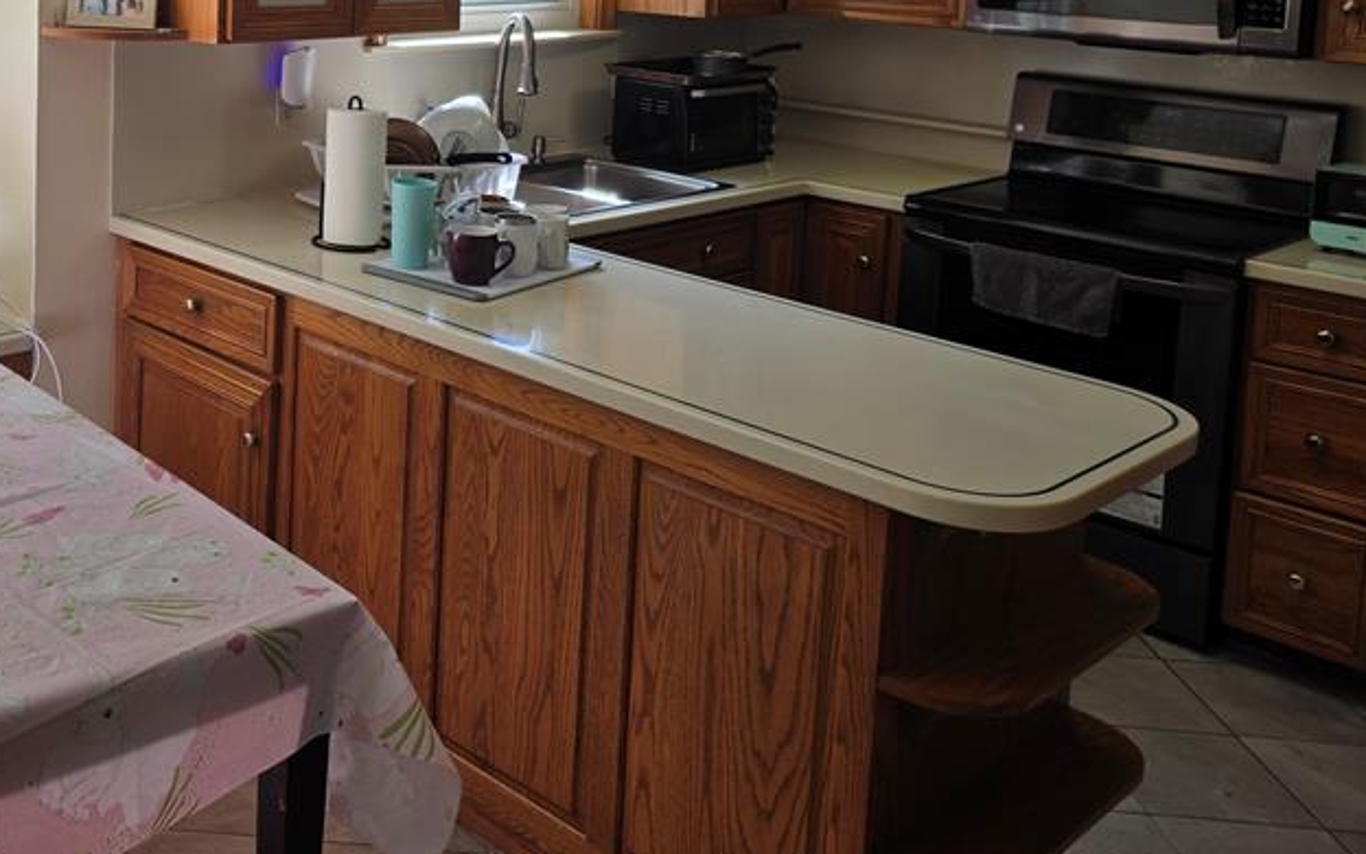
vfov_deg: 30.4
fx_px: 1489
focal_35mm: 40
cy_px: 64
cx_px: 320
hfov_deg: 47.2
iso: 25
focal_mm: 6.25
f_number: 1.7
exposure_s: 1/120
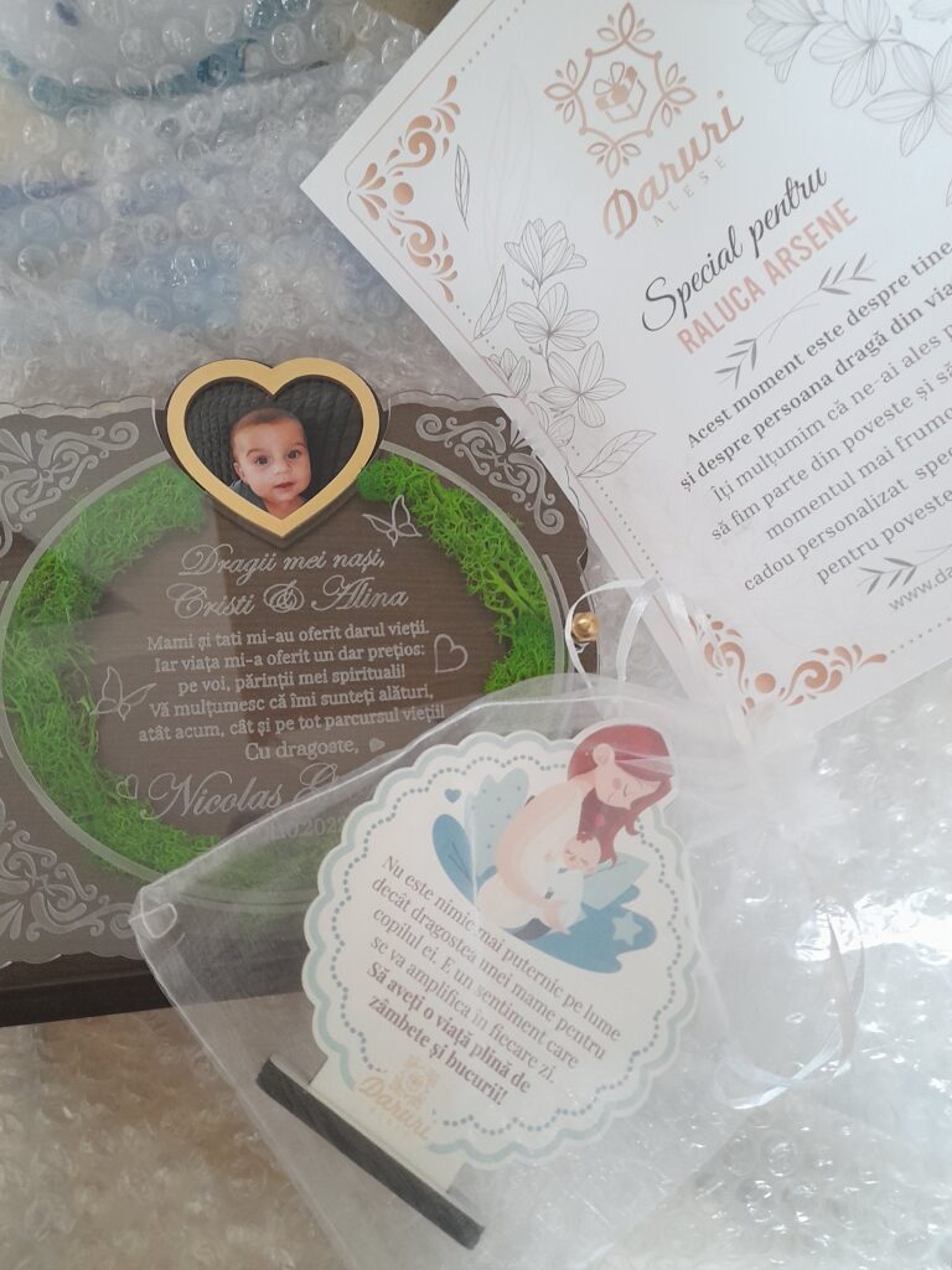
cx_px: 476
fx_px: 917
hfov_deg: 54.9
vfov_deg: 69.4
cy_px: 635
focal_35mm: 25
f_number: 2
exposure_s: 1/25
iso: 500
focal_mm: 4.6
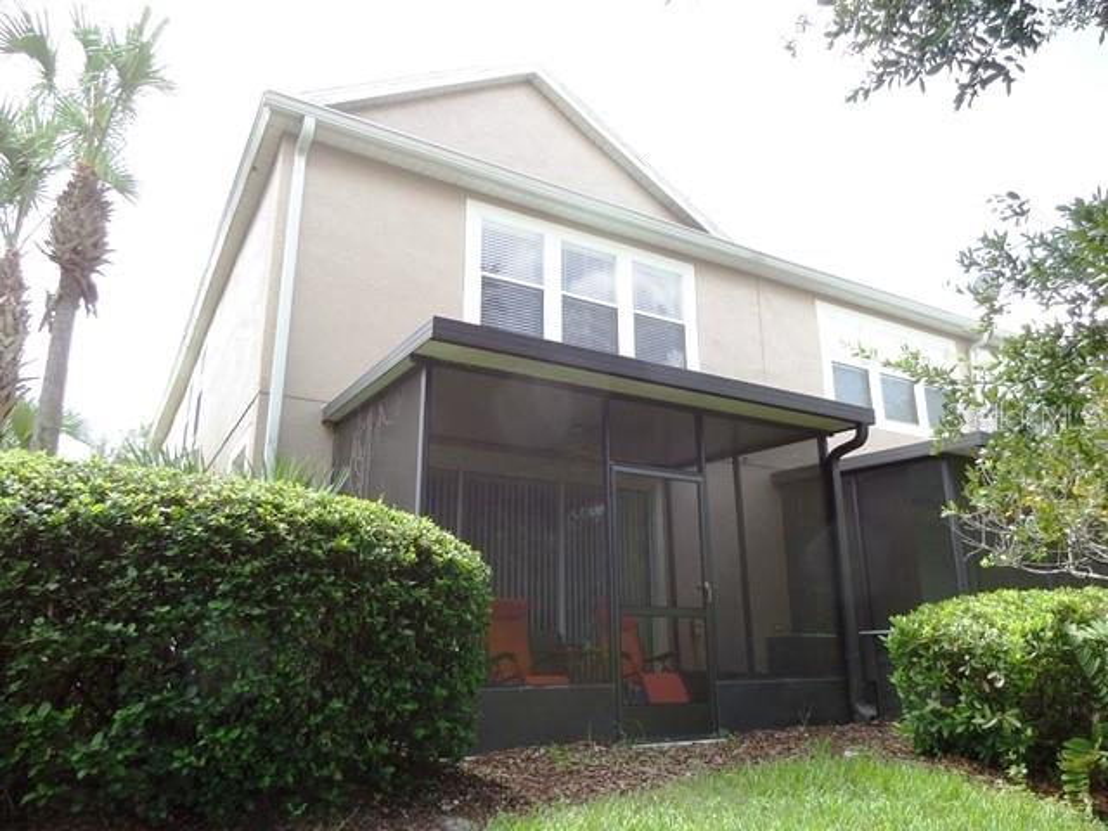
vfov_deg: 56.8
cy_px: 416
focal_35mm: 24
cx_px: 554
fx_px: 768
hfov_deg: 71.6
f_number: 3.2
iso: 100
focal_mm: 4
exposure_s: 1/180
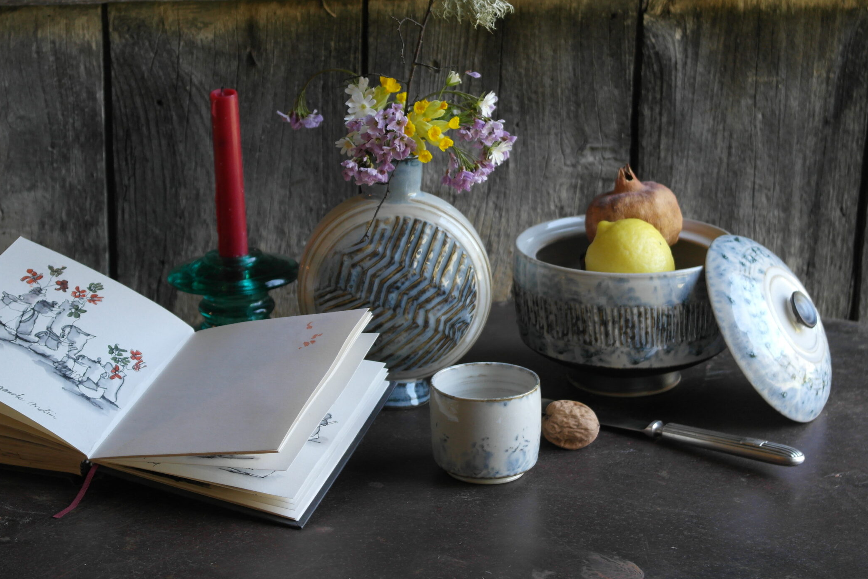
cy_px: 238
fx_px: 2050
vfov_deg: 16.1
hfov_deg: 23.9
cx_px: 403
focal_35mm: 85
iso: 400
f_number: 5
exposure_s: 1/80
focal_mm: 45
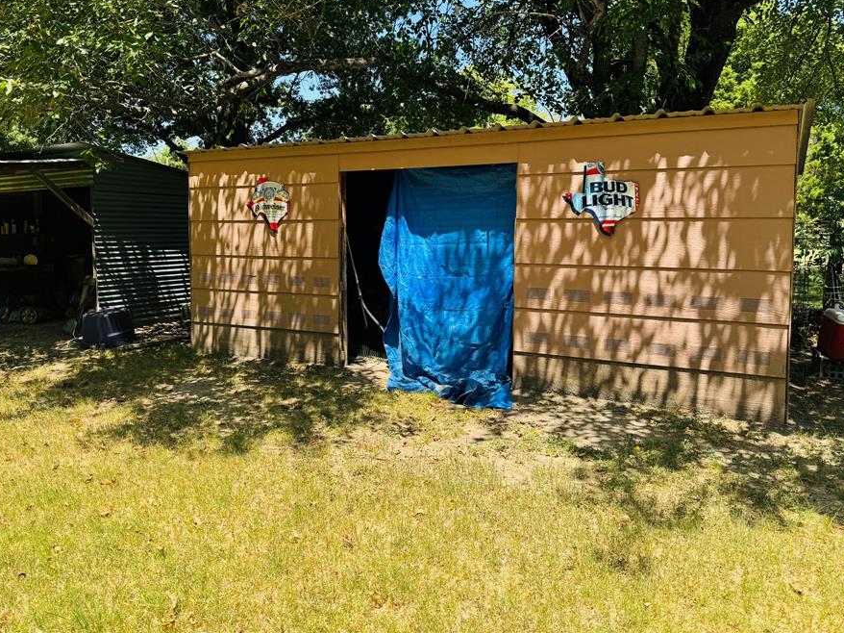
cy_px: 265
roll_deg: +0.2
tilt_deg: -4.0
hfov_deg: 63.3
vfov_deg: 49.5
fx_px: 683
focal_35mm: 28
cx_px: 378
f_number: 1.78
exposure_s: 1/1767
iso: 80
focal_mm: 6.76
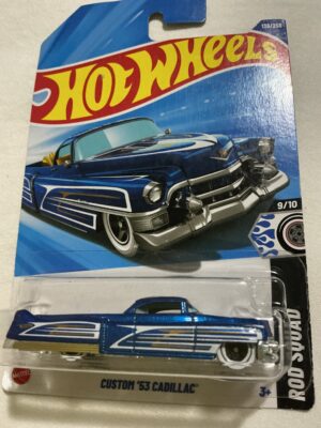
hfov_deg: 48.2
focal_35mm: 29
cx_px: 160
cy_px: 214
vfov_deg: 61.7
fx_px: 359
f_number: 1.8
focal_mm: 3
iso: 400
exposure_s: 1/30
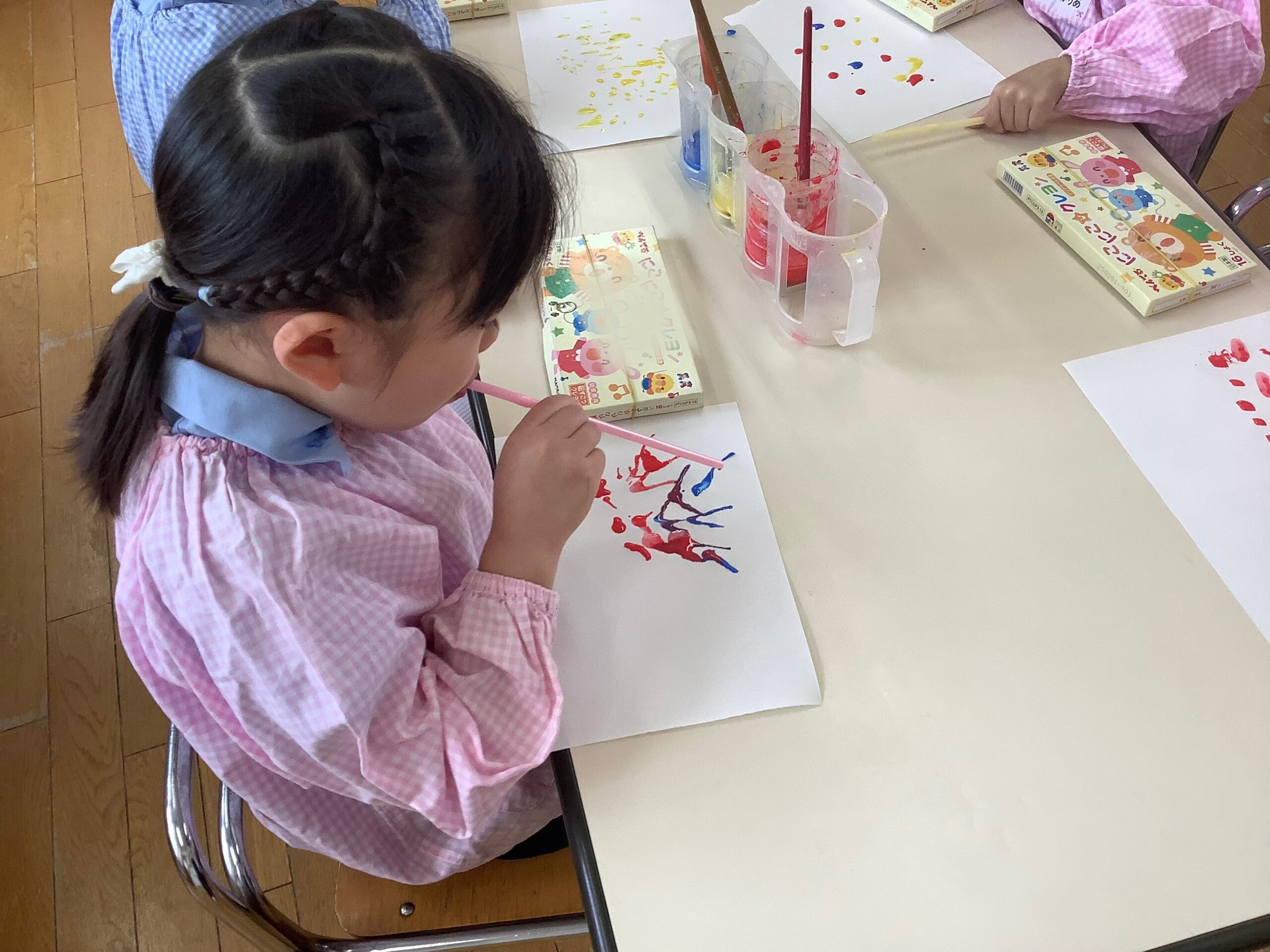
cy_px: 476
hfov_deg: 58.4
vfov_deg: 45.4
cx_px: 635
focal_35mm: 31
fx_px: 1137
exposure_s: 1/100
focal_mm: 3.3
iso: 50
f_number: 2.4
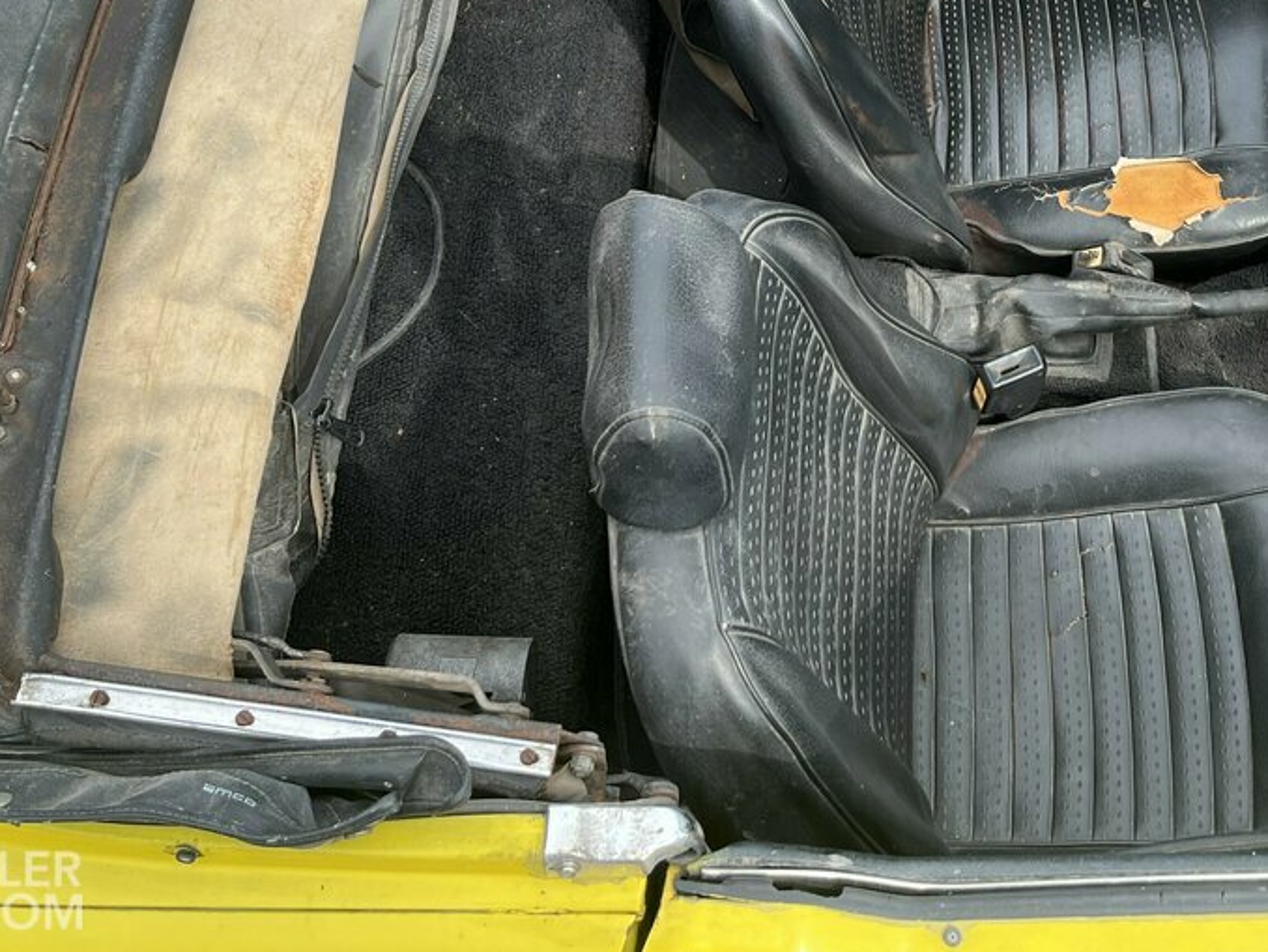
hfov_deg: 40.4
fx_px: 1686
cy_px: 125
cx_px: 905
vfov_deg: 30.4
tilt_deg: -55.4
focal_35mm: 46
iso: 50
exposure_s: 1/639
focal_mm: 5.1
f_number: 1.6
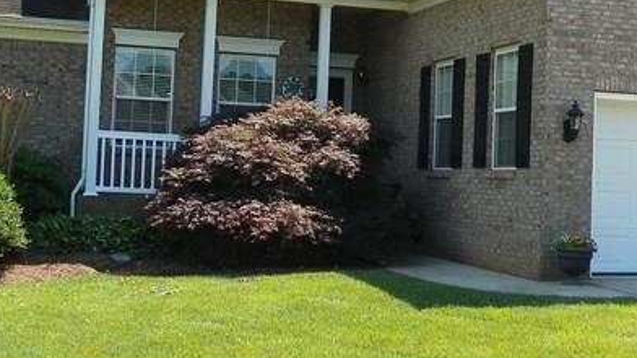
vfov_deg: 16.1
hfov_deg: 28.5
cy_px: 60
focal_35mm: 74
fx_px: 1249
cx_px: 408
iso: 64
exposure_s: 1/320
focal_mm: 4.6
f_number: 3.5
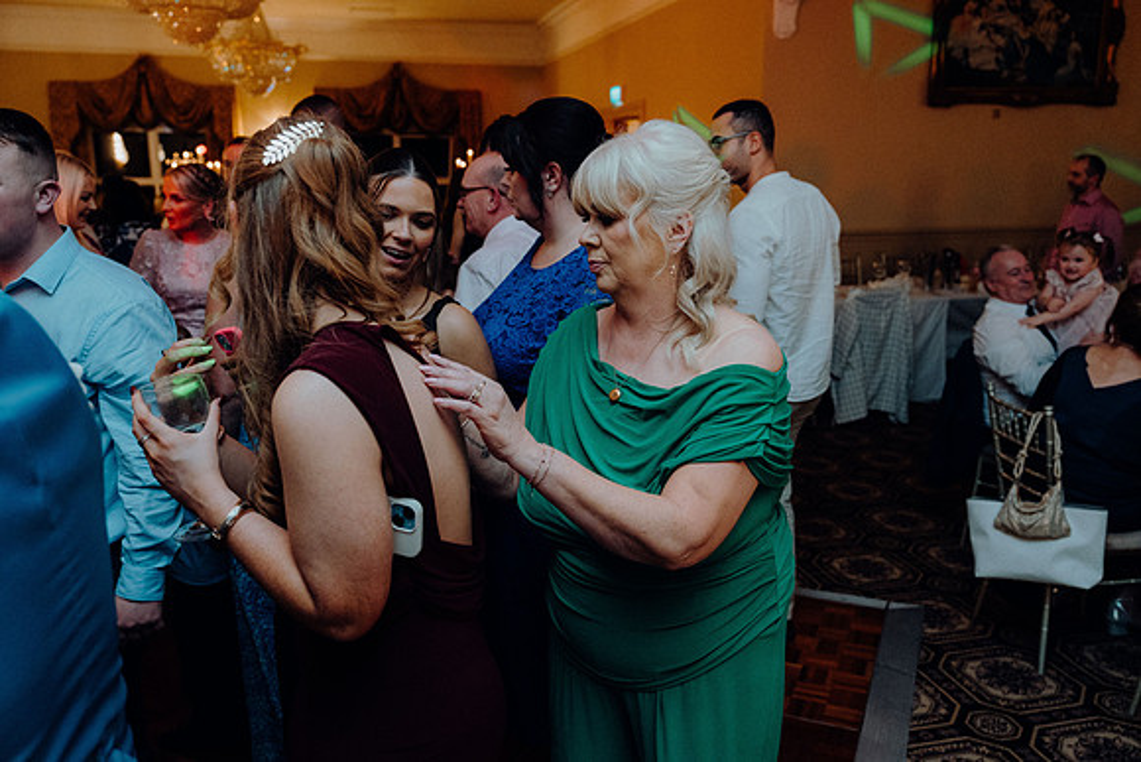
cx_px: 570
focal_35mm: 31
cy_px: 381
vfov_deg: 42.3
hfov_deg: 60.3
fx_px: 983
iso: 3200
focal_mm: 31
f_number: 3.5
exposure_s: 1/160
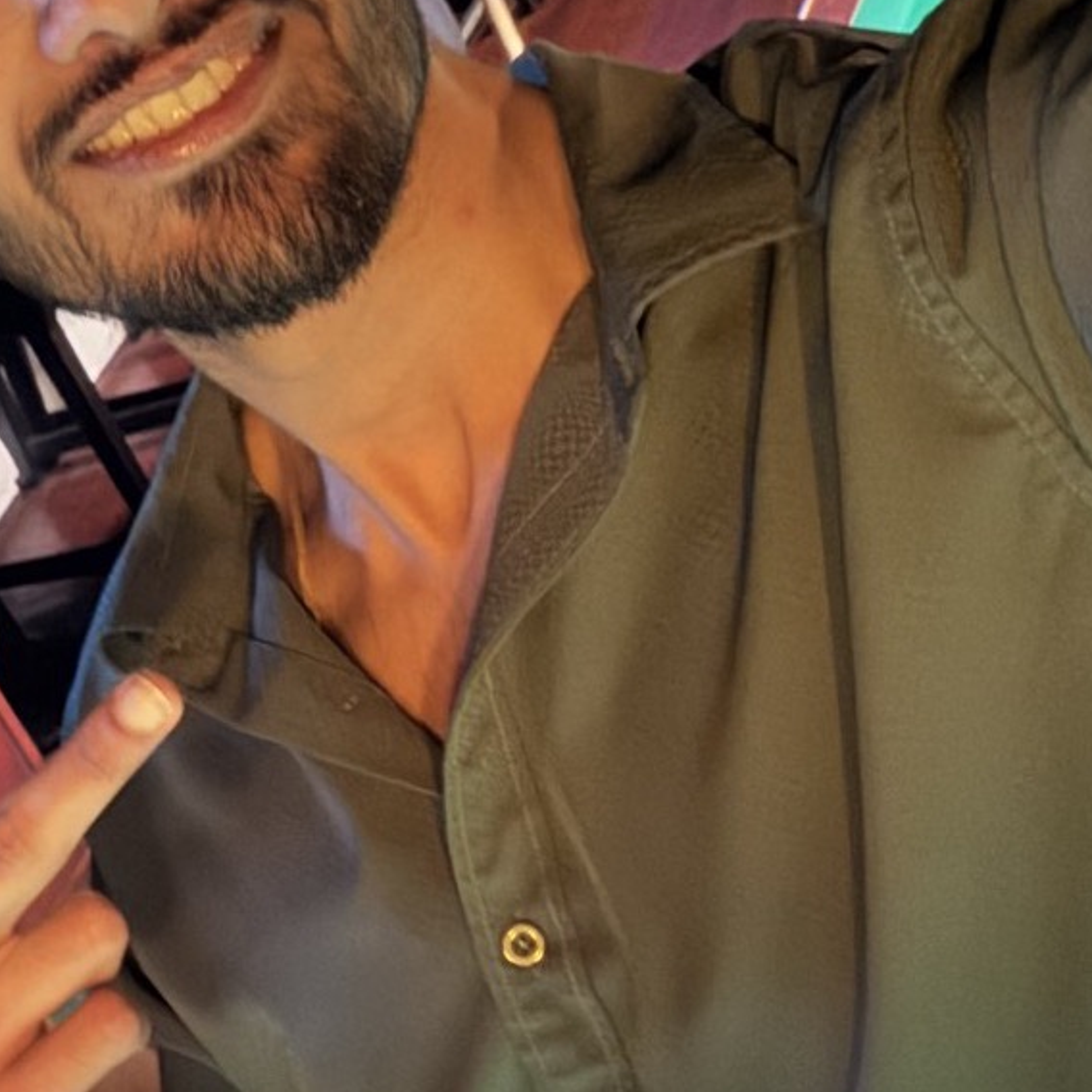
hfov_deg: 22.8
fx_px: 2498
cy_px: 657
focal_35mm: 70
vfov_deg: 24.6
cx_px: -196
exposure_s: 1/7
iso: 800
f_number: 1.9
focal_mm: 2.71
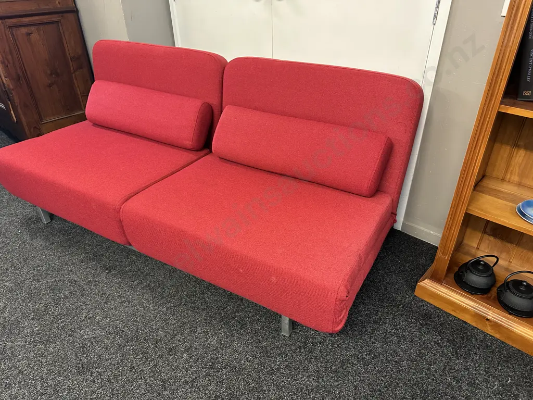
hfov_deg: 71.6
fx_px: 370
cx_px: 266
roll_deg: +0.8
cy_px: 200
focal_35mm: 24
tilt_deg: -32.7
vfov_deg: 56.8
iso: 400
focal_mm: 6.86
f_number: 1.78
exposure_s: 1/50
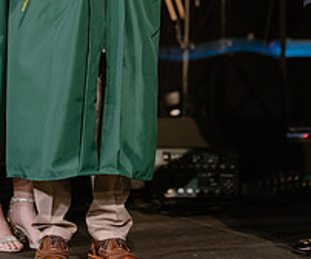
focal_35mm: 161
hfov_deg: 11.8
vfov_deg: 9.7
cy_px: -64
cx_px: 168
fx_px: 1505
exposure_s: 1/320
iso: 640
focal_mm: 50
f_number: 1.2
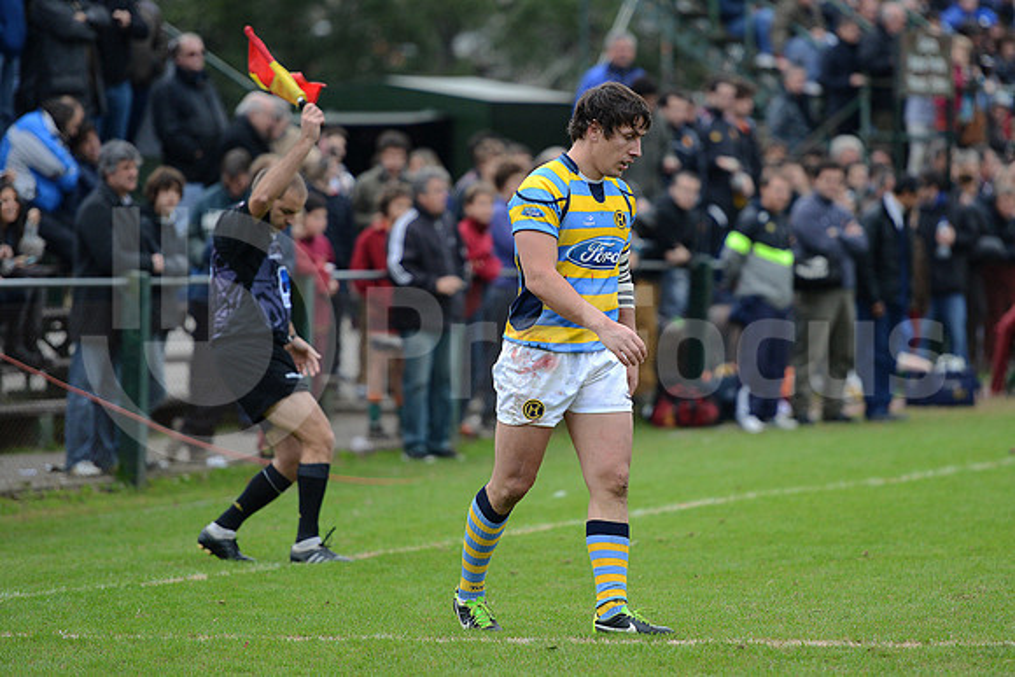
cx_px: 508
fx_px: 5358
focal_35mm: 190
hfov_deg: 10.8
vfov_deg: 7.2
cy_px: 338
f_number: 2.8
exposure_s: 1/500
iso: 1600
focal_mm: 190
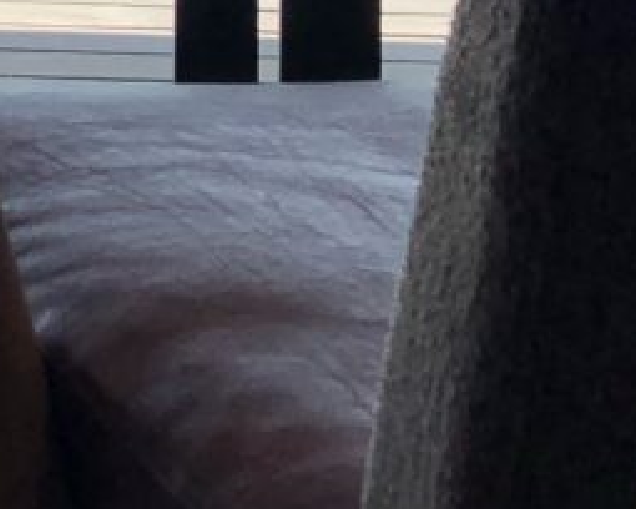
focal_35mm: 168
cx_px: -526
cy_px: -716
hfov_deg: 10.7
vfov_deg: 8.4
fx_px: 3162
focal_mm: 4
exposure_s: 1/1116
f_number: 1.8
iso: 20
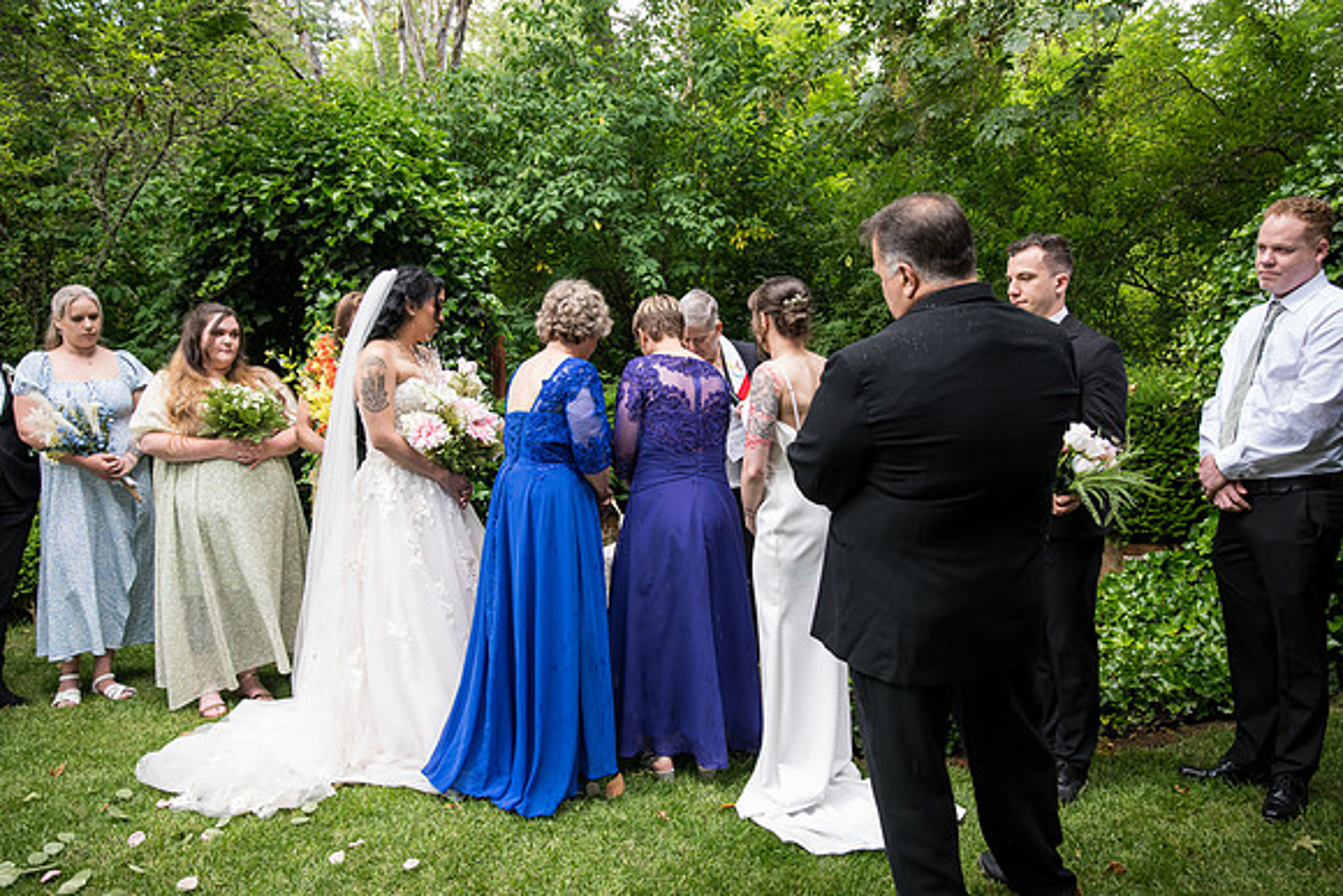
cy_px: 448
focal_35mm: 29
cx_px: 672
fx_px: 1082
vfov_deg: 45.0
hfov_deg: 63.6
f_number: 4
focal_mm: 29
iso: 1000
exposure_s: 1/400
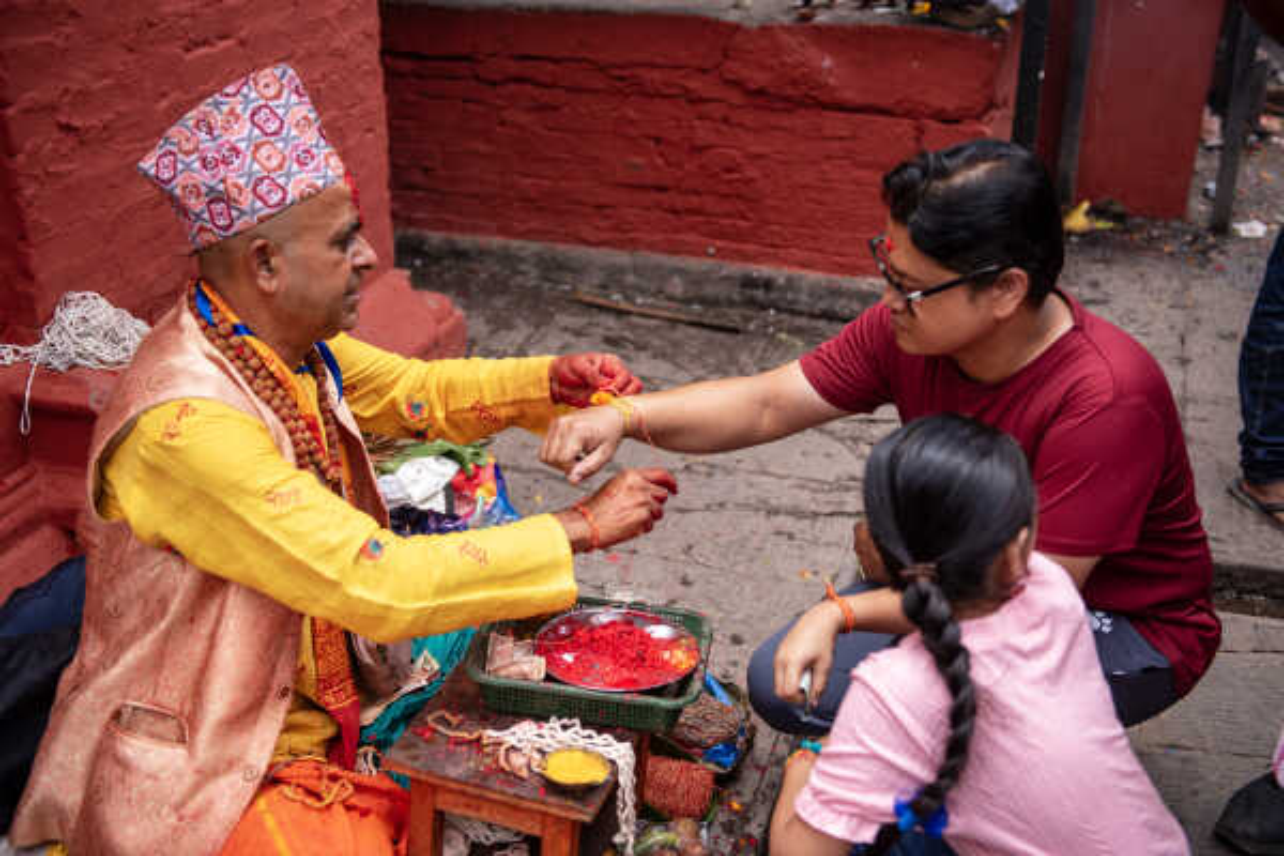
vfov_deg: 29.9
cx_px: 642
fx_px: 1605
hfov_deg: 43.6
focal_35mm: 45
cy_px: 428
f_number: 2.8
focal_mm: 45
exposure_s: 1/800
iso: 160
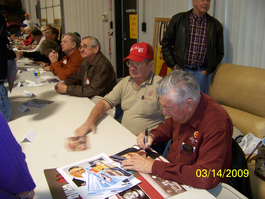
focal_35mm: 36
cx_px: 132
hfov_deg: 51.4
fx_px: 276
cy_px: 100
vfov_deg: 39.7
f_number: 2.8
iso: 200
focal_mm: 5.85
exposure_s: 1/30
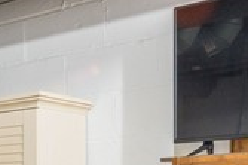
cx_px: -201
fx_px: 626
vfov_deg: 13.9
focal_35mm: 91
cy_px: 264
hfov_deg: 17.8
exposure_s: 1
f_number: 9
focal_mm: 14
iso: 200
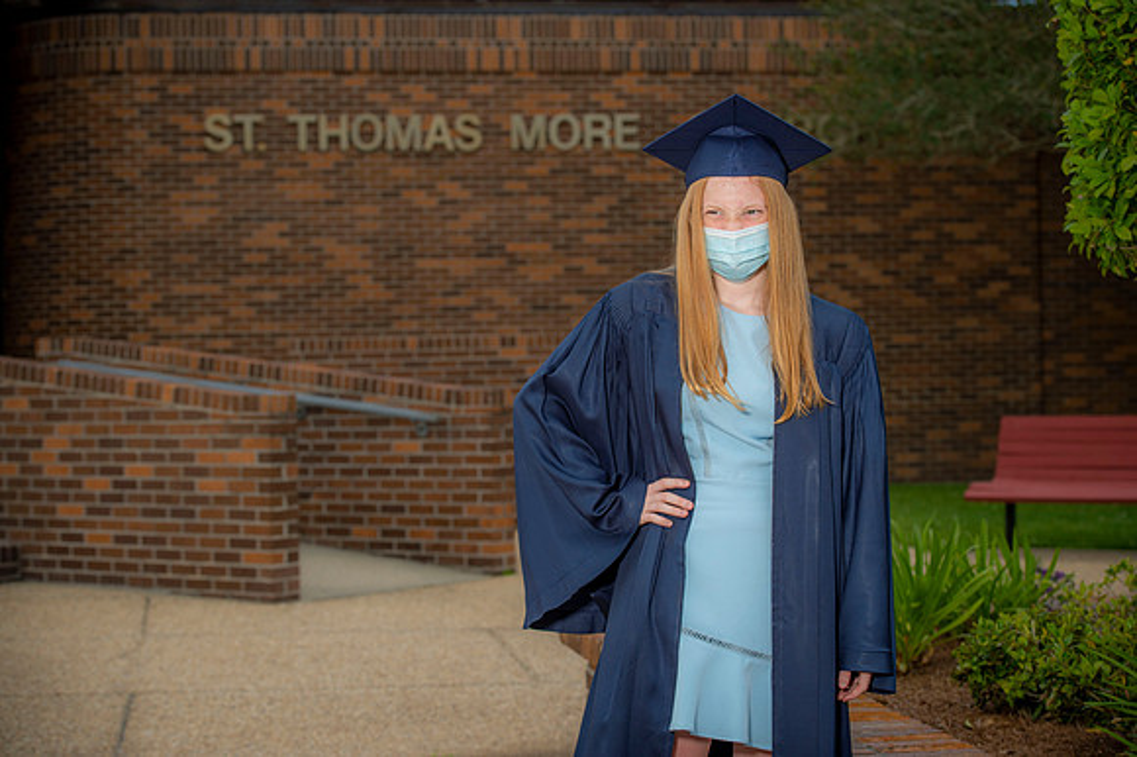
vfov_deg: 17.5
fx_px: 2462
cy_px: 378
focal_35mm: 78
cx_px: 568
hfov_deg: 26.0
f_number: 5.6
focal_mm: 78
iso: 80
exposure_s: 1/250
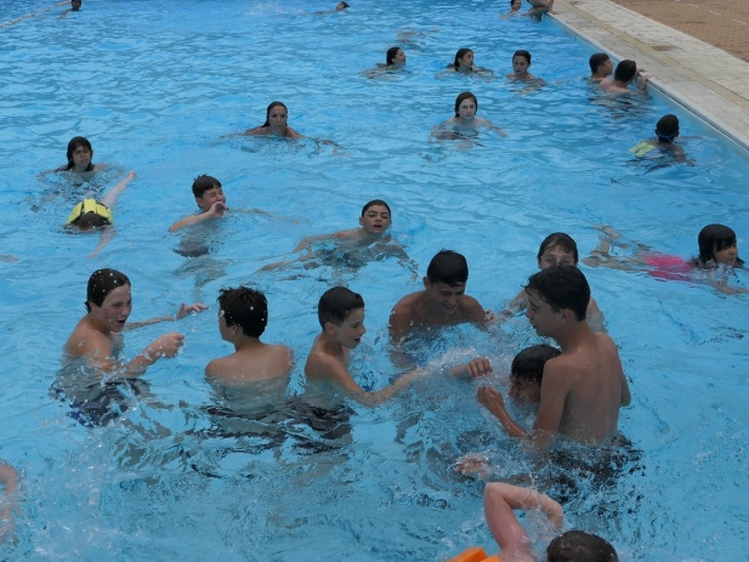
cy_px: 262
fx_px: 1039
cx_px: 301
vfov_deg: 30.3
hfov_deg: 39.5
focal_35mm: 48
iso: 125
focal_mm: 12.6
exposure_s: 1/1600
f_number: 4
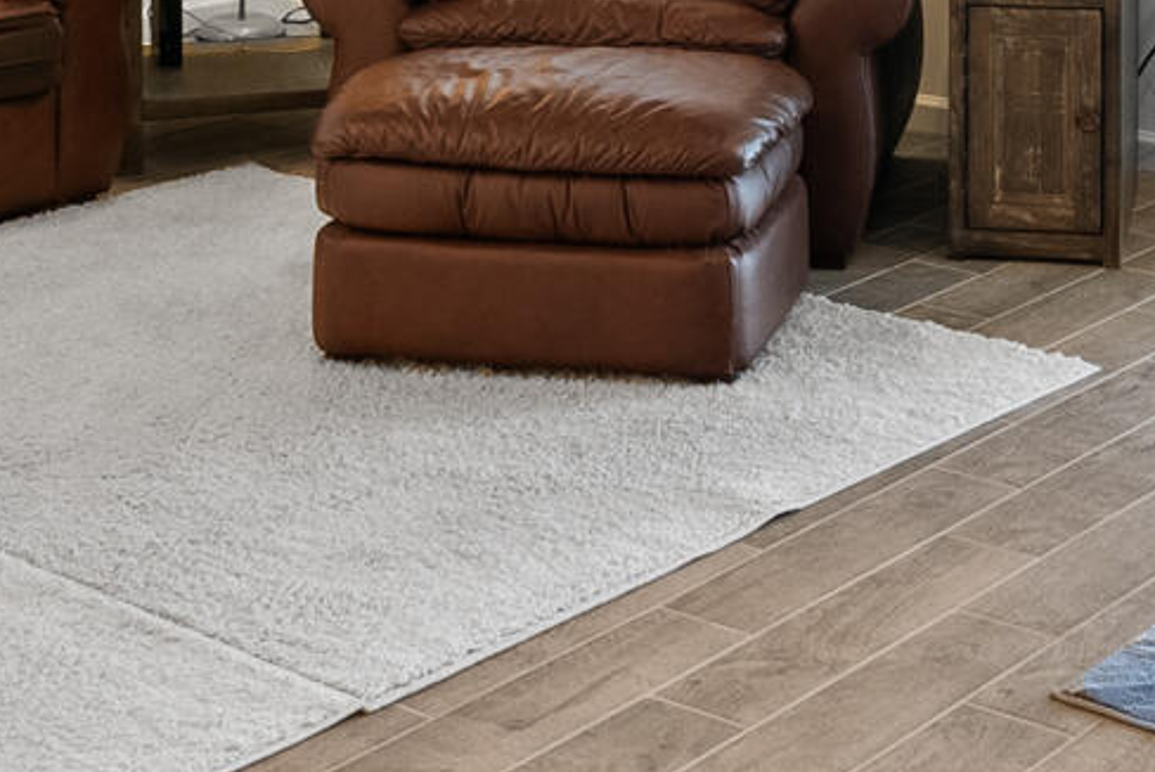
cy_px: -523
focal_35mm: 82
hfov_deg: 24.4
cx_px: 918
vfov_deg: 15.0
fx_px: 2632
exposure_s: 1/1.67
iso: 200
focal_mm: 16
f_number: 8
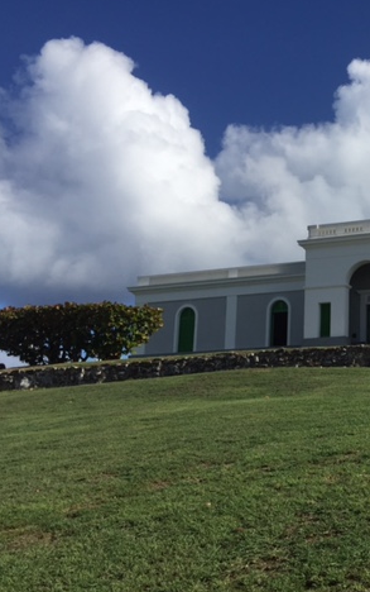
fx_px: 677
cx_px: 391
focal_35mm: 42
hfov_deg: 28.2
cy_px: 295
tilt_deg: +11.8
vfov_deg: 47.2
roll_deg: -0.3
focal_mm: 4.15
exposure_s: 1/3968
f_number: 2.2
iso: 32
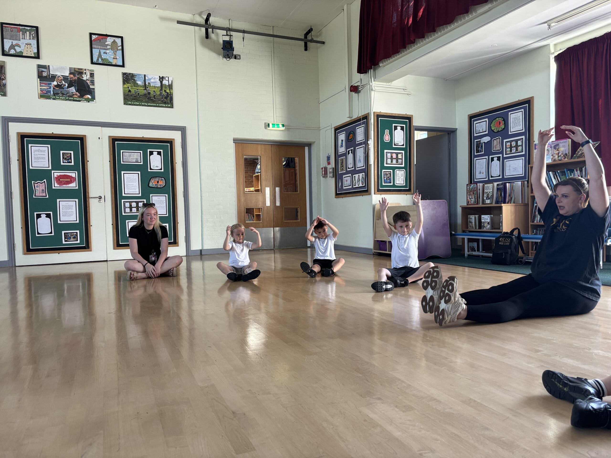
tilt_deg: -3.0
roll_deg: +1.4
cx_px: 306
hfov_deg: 67.3
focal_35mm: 26
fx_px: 459
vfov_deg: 53.1
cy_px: 229
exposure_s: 1/105
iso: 125
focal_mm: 5.96
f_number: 1.6
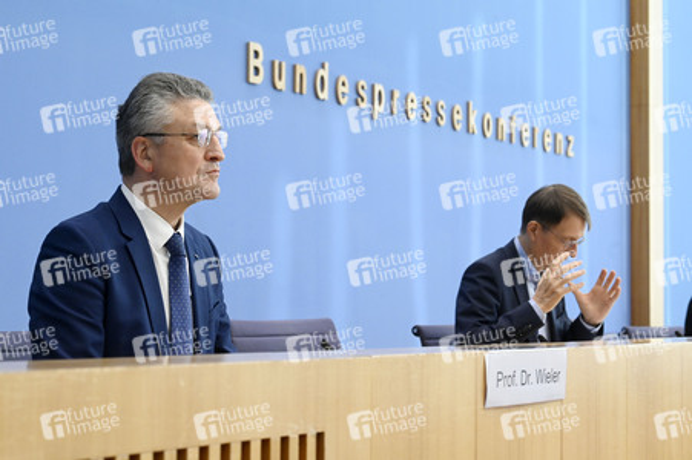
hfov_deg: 28.9
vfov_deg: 19.4
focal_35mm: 70
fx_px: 1345
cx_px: 346
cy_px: 230
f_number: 7.1
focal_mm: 70
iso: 5000
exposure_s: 1/500
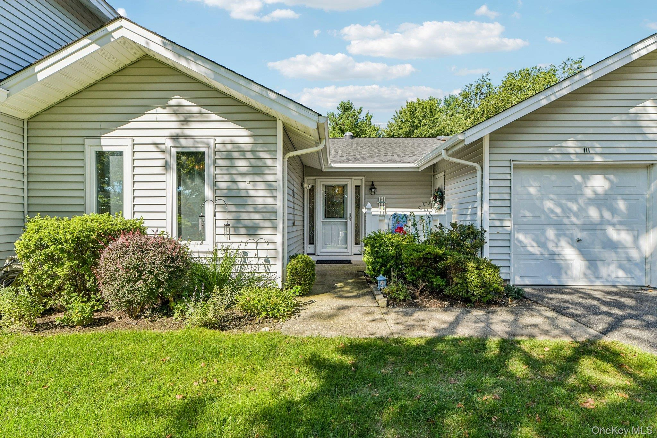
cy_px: 219
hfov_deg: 86.9
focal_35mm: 19
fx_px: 347
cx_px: 328
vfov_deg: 64.5
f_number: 9
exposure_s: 1/400
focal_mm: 19
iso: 250
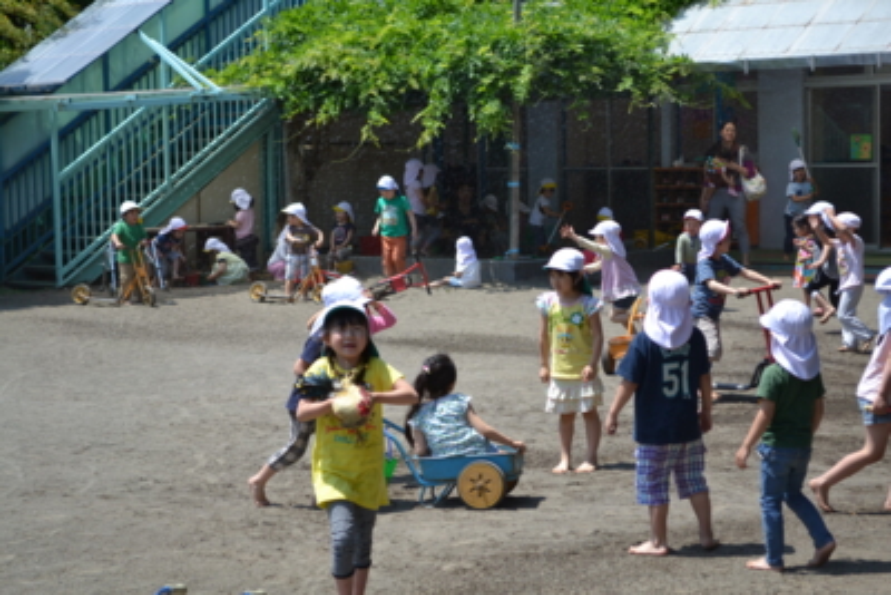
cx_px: 446
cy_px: 298
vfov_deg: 16.6
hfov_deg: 24.6
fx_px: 2043
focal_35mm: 82
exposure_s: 1/250
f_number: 5.6
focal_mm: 55
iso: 100
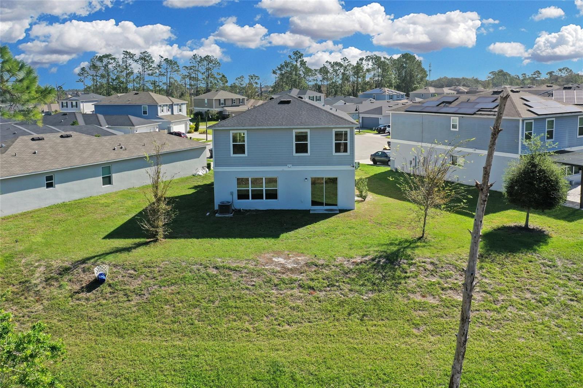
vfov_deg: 46.4
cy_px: 194
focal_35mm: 28
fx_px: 453
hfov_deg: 65.5
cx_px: 292
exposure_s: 1/320
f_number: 5.6
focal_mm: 10.26
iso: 100
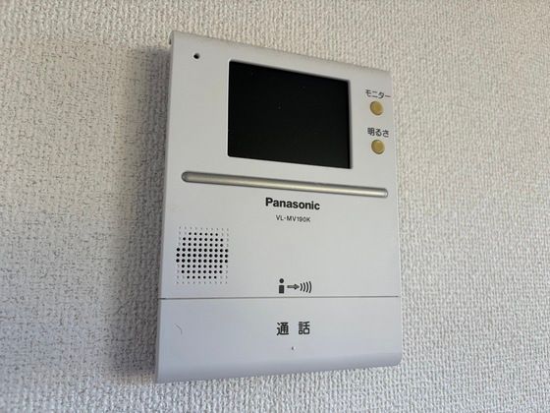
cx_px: 275
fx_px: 413
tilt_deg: +10.3
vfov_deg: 53.1
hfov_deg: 67.3
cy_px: 206
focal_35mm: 26
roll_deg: +0.1
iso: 100
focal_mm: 5.96
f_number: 1.6
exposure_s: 1/120
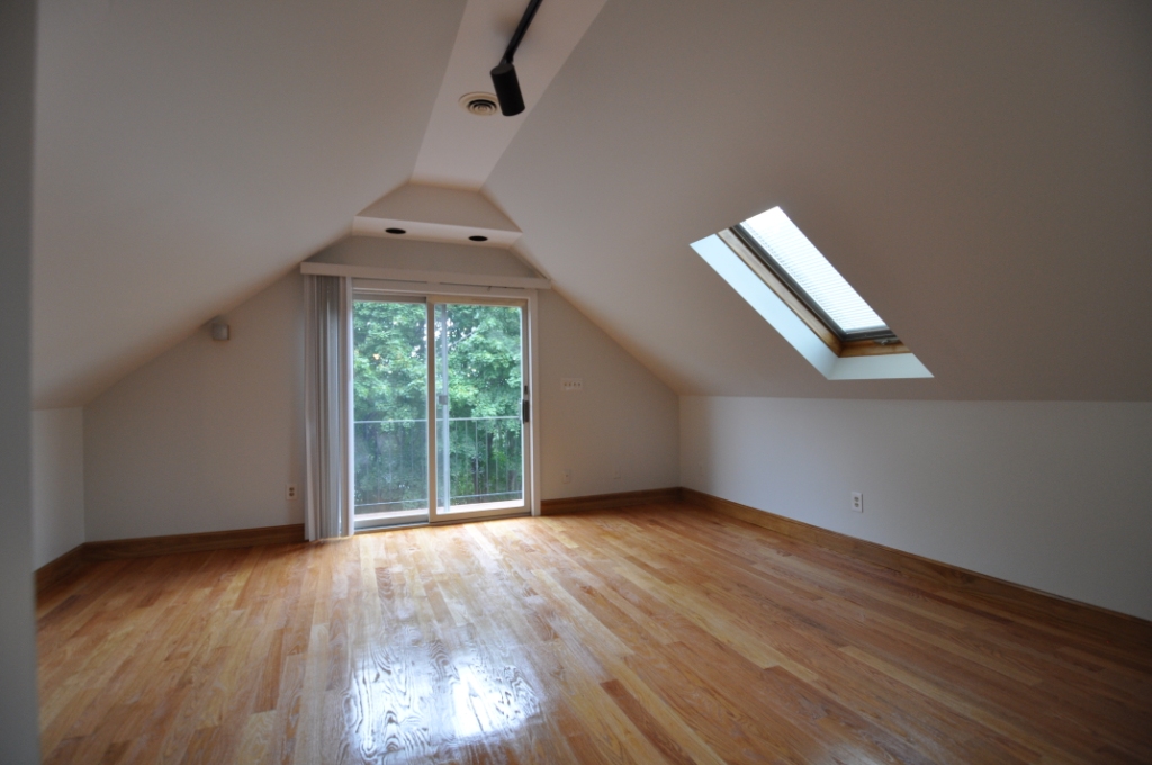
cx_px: 576
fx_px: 527
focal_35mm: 16
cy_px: 382
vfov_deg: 71.9
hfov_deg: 95.1
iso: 500
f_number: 4
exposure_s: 1/60
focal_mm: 11
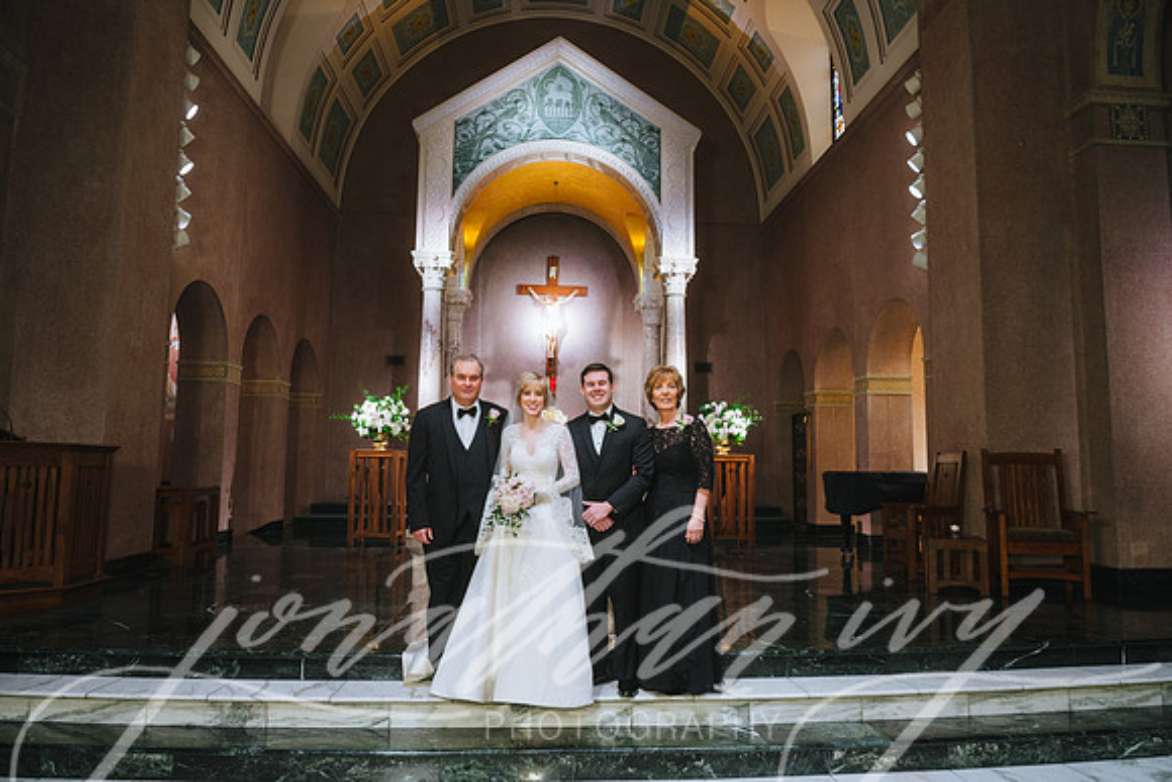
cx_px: 586
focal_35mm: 24
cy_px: 391
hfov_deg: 73.7
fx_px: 781
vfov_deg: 53.2
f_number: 4
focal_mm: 24
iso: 1250
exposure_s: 1/125
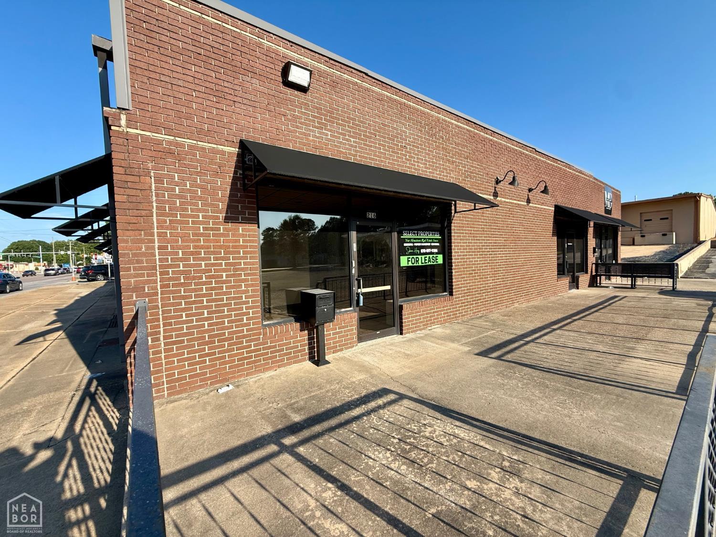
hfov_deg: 102.1
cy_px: 268
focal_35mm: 14
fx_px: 290
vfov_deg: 85.7
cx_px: 358
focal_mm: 2.22
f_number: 2.2
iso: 50
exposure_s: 1/1068
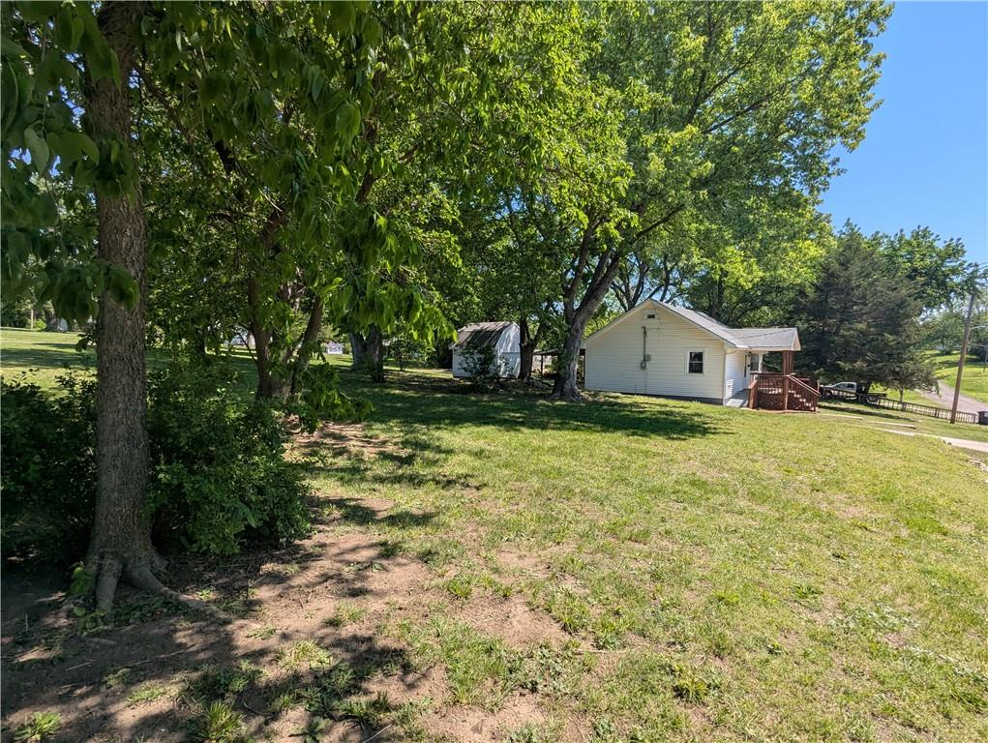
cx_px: 494
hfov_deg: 94.4
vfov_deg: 78.2
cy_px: 372
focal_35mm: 16
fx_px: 457
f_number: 2.2
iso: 45
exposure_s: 1/1192
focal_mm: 2.35
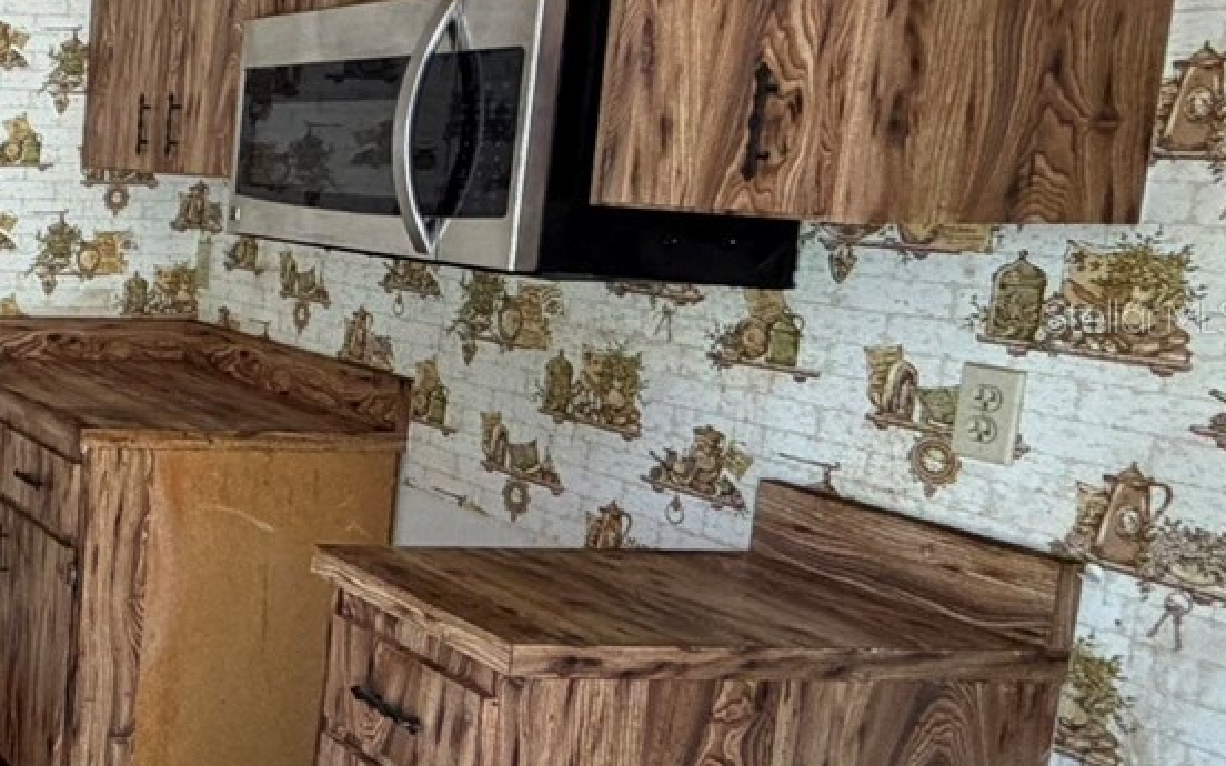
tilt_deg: -7.2
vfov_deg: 29.8
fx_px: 1437
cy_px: 315
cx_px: -524
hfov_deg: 30.6
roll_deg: +0.3
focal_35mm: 43
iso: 250
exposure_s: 1/121
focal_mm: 2.22
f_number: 2.2
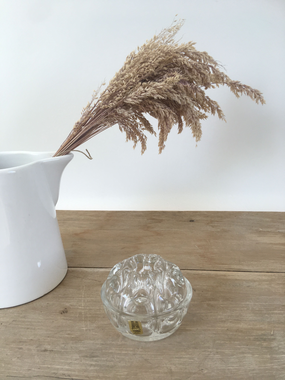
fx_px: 318
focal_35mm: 29
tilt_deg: -16.6
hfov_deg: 48.2
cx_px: 142
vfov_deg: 61.7
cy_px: 190
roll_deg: -0.3
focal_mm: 4.15
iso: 40
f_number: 2.2
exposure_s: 1/100
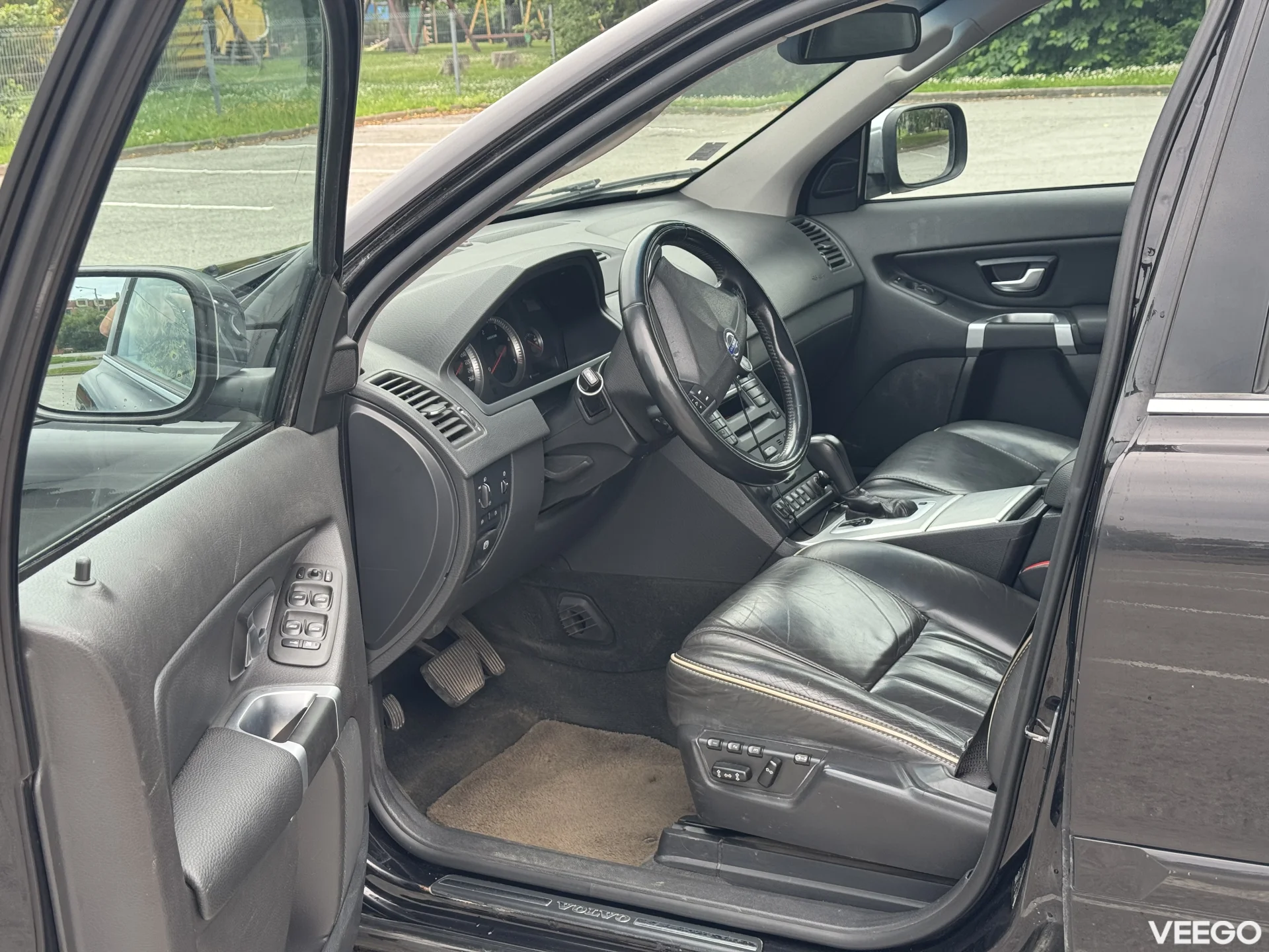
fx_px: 1760
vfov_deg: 30.3
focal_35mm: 48
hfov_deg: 39.7
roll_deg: +2.9
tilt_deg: -13.8
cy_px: 476
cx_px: 634
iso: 64
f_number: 1.78
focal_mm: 6.76
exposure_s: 1/279
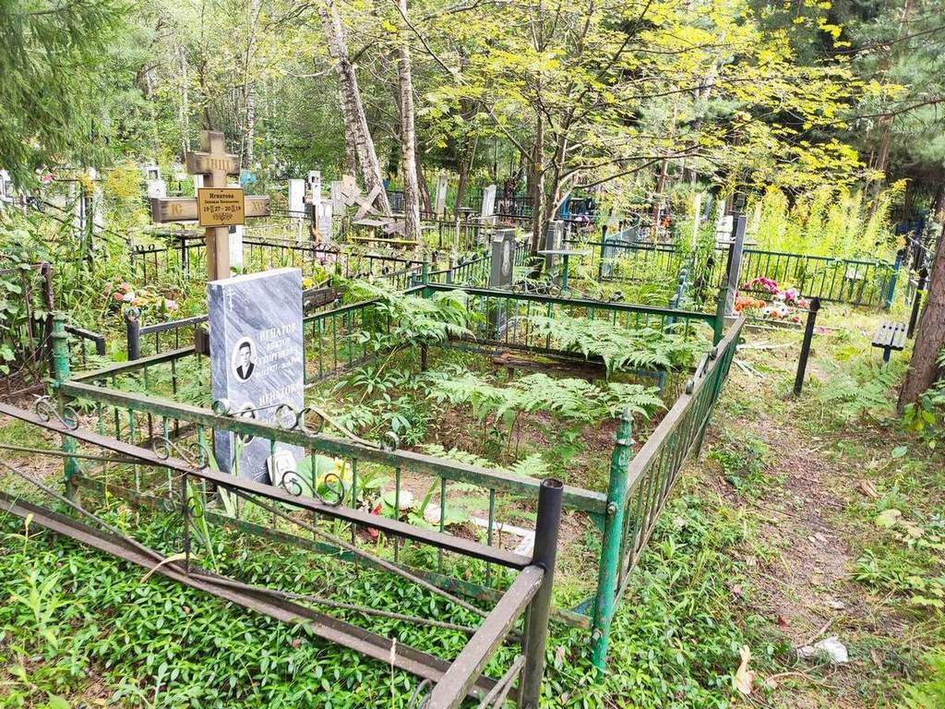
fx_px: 710
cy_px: 354
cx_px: 472
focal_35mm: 26
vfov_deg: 53.1
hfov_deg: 67.3
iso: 140
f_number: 1.75
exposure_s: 1/100
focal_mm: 4.77
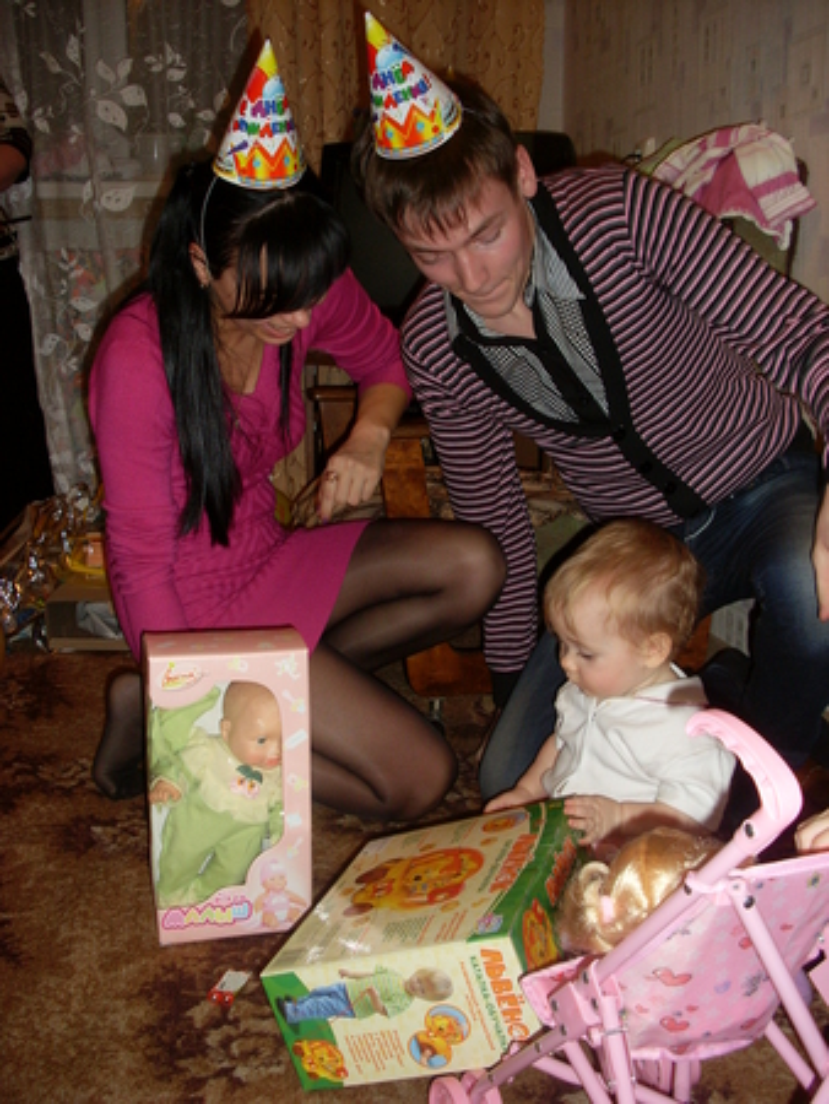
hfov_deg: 37.8
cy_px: 552
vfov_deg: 49.0
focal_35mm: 38
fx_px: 1212
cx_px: 414
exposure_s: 1/45
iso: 100
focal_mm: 6.3
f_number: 3
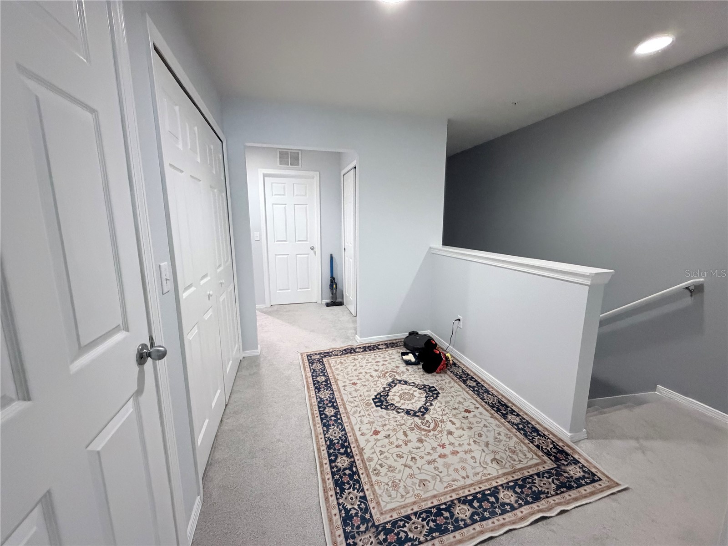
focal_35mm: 14
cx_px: 364
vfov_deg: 85.7
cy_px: 273
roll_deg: +0.7
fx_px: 294
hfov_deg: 102.1
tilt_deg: -9.6
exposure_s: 1/60
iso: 1250
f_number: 2.2
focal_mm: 2.22
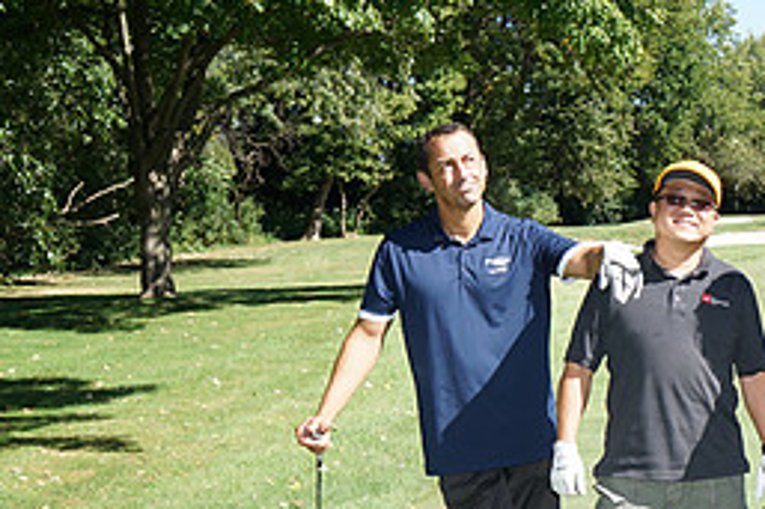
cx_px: 828
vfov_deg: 19.2
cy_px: 433
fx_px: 1486
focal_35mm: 70
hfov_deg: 26.7
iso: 200
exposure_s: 1/250
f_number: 7.1
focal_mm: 31
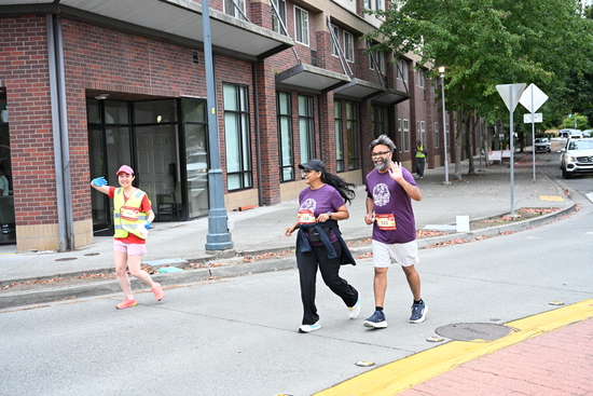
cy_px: 198
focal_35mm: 46
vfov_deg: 29.3
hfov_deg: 42.7
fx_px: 758
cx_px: 296
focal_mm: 46
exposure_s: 1/400
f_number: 4
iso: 1600
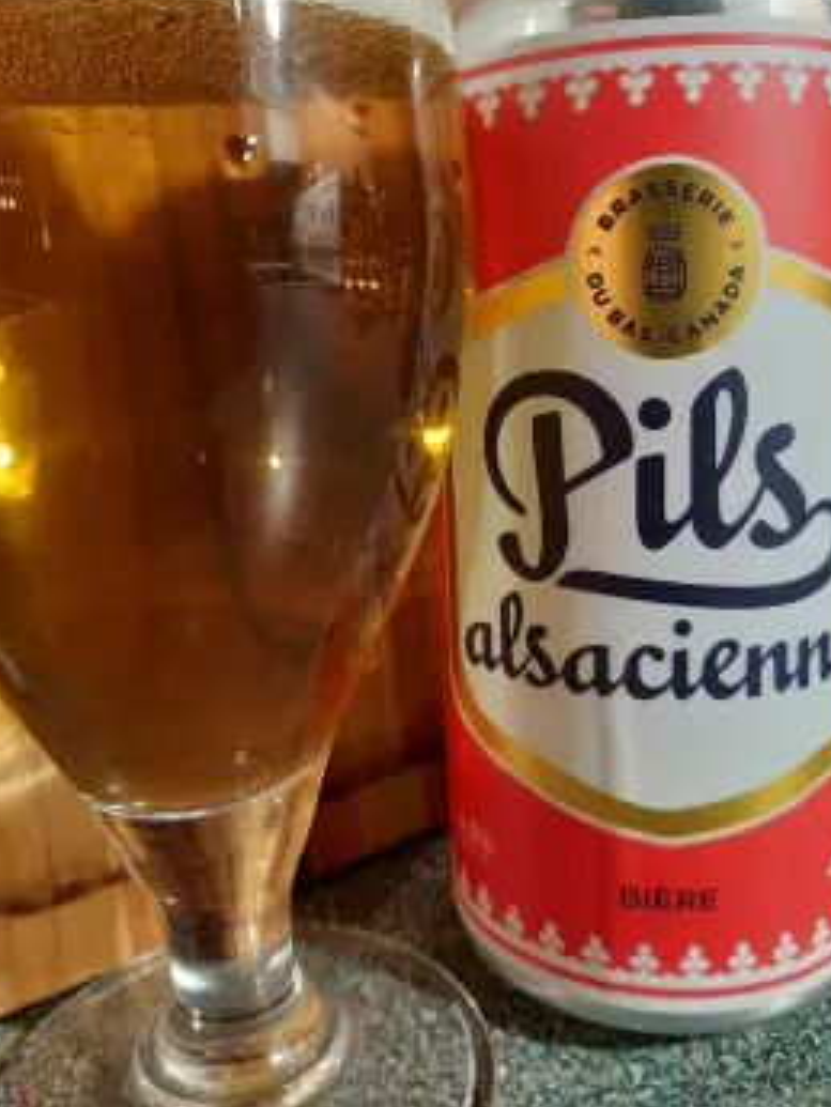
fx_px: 928
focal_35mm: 29
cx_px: 430
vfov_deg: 61.3
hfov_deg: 48.2
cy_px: 468
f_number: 2
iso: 320
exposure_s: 1/30
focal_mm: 4.6
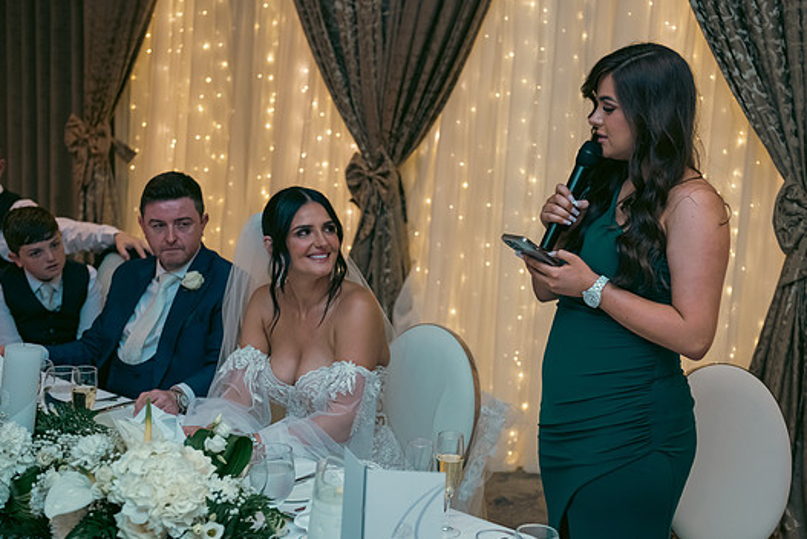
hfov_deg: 36.2
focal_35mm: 55
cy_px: 244
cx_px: 410
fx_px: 1234
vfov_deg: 24.6
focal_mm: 50
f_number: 3.5
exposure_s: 1/160
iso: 800
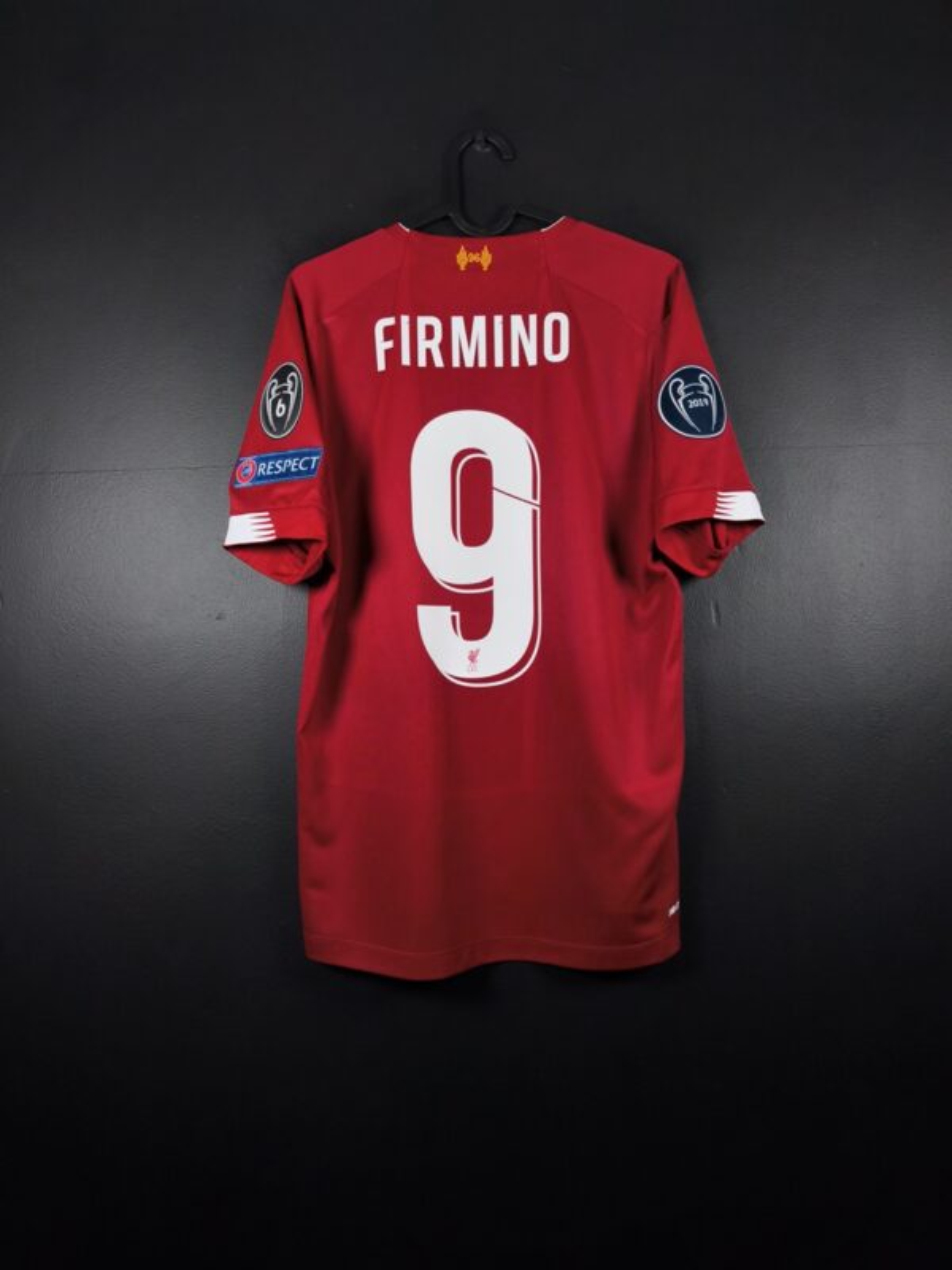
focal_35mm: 23
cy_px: 635
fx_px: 843
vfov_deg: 73.9
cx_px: 476
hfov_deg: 58.9
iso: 400
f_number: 1.6
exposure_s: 1/200
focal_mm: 6.57
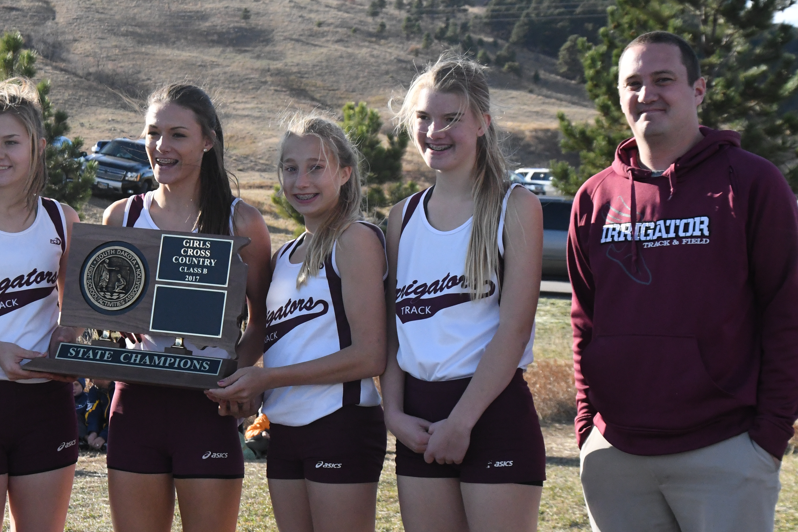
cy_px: 275
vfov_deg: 12.5
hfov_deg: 18.5
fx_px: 2438
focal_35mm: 110
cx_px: 251
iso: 2500
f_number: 8
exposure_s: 1/2500
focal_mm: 48
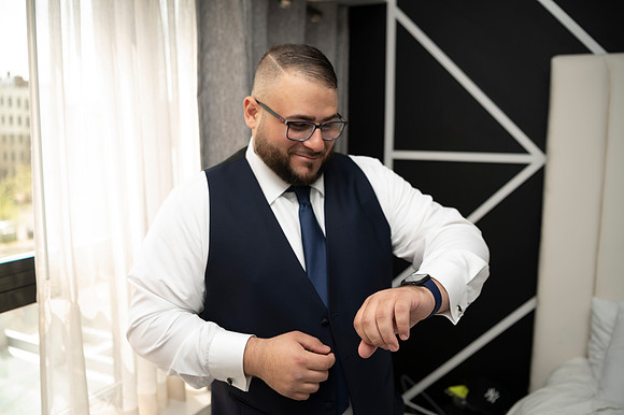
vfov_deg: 41.1
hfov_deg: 58.7
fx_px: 554
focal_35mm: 32
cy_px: 208
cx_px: 312
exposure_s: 1/100
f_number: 2.8
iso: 50
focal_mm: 32
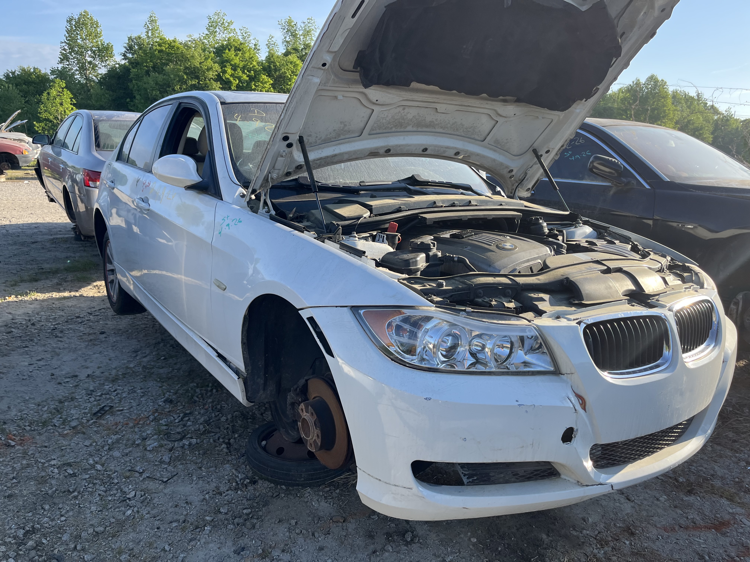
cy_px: 281
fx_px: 563
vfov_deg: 53.1
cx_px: 375
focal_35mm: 26
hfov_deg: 67.3
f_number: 1.6
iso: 50
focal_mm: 5.1
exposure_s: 1/1066
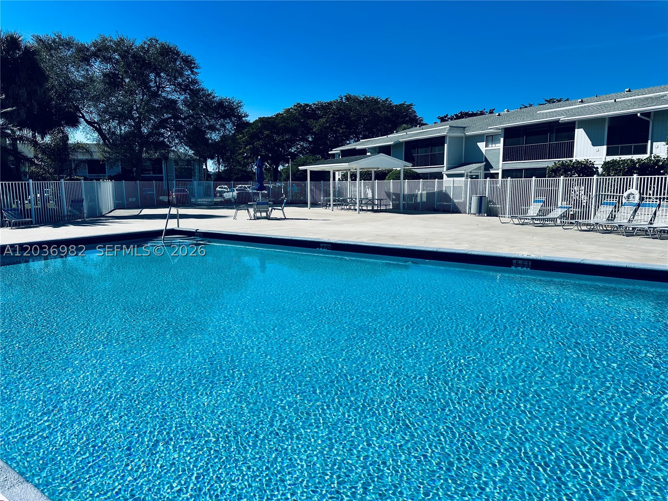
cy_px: 250
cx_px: 334
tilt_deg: -7.9
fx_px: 463
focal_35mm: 24
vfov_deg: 56.8
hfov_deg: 71.6
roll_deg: +0.5
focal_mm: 6.86
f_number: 1.78
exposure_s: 1/7576
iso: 80
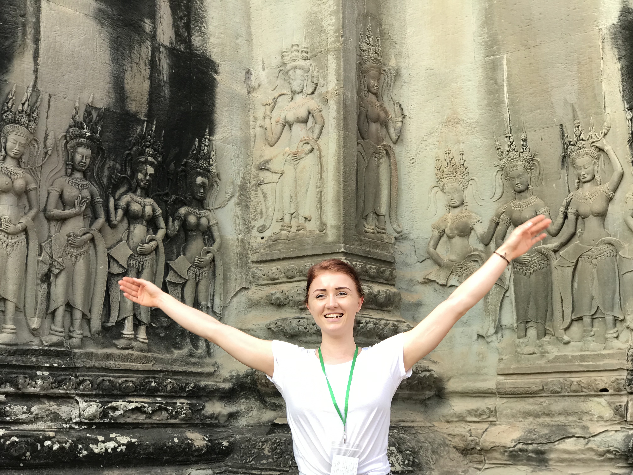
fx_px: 1042
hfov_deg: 33.8
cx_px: 316
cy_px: 238
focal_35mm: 57
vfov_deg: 25.7
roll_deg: +0.6
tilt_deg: +10.0
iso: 20
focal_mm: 6.6
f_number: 2.8
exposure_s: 1/100
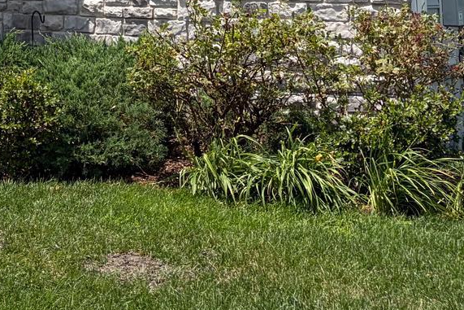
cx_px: 3
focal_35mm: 97
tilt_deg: +9.7
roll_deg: +0.2
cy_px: -253
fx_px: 1250
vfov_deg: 12.8
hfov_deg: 20.4
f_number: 1.6
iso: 50
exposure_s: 1/3125
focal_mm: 5.96
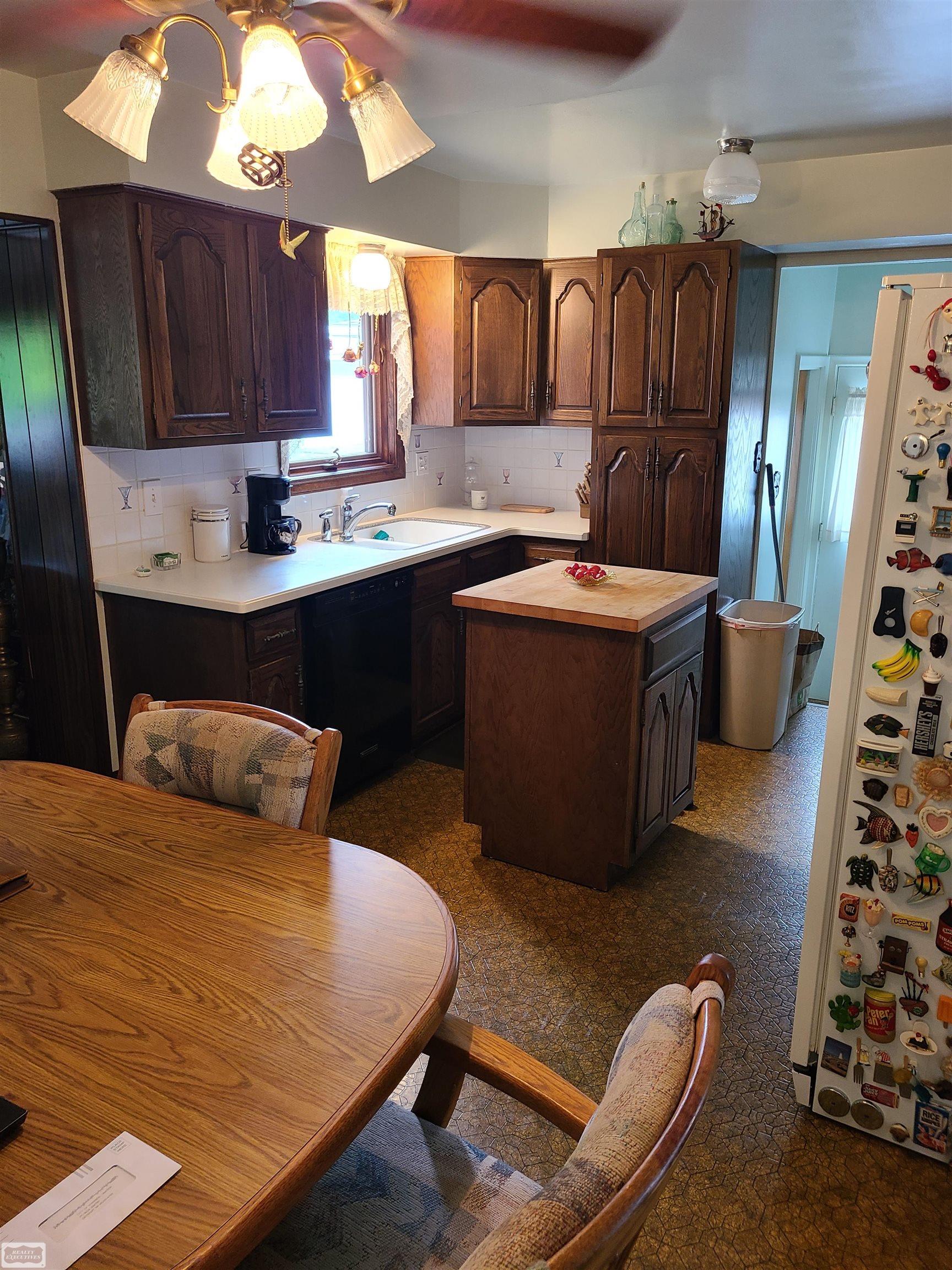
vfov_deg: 67.3
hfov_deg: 53.1
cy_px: 635
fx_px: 953
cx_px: 476
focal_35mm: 26
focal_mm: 5.4
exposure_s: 1/40
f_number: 1.8
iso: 200
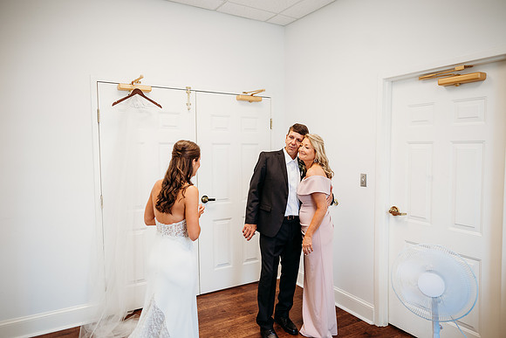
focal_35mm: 24
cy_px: 169
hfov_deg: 73.7
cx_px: 253
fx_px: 337
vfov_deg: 53.2
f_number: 2.5
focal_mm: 24
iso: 320
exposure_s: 1/160
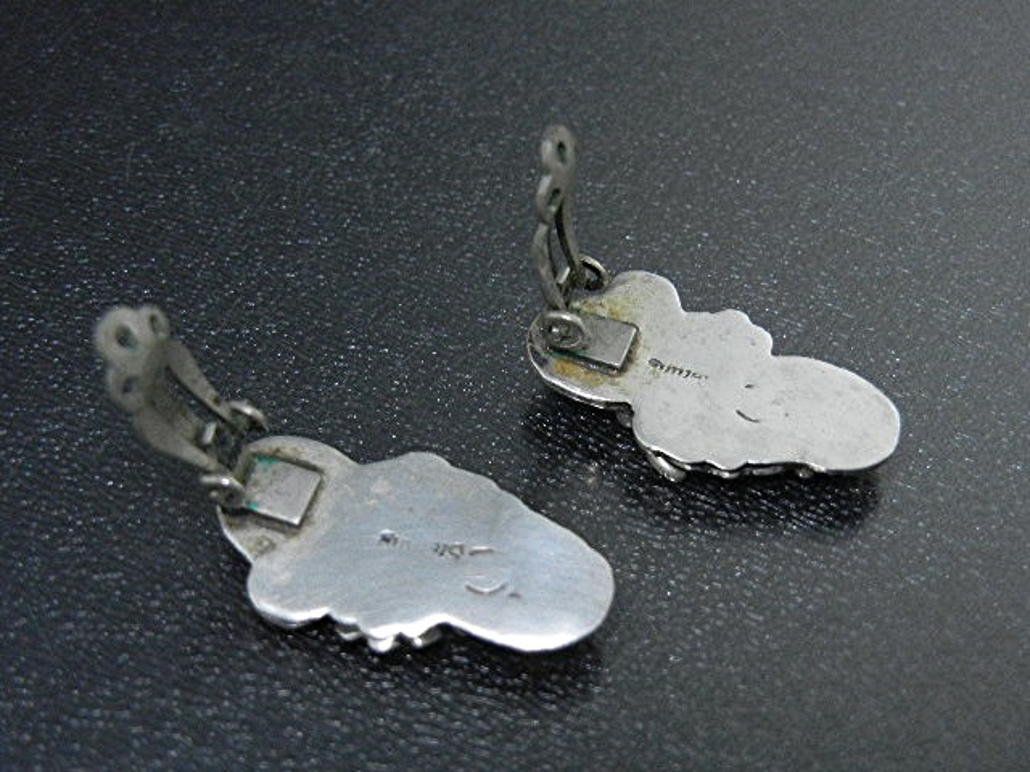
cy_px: 386
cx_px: 515
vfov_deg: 24.8
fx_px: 1756
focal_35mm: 59
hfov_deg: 32.7
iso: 800
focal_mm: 10.6
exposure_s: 1/30
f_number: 8
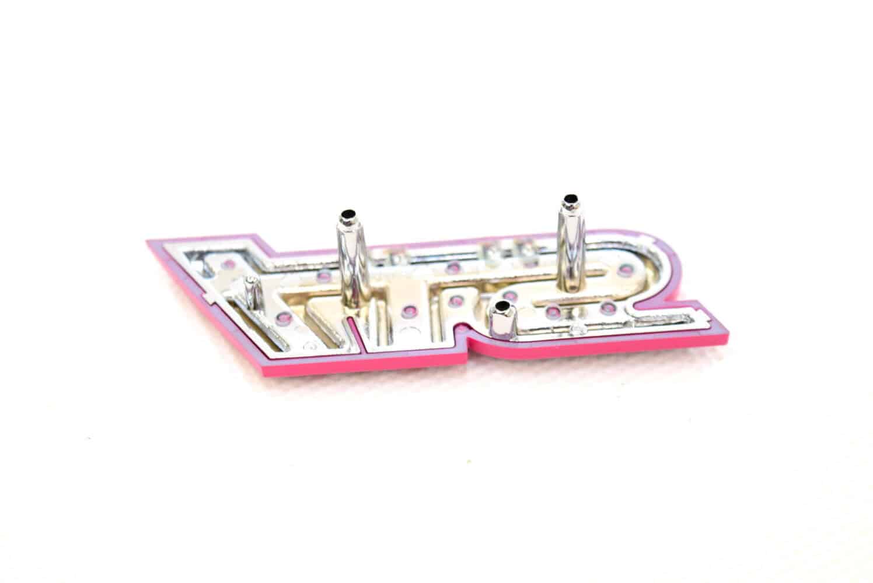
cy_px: 292
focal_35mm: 75
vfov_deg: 18.2
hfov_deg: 27.0
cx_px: 436
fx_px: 1820
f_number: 5.6
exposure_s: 1/125
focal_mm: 50
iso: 400
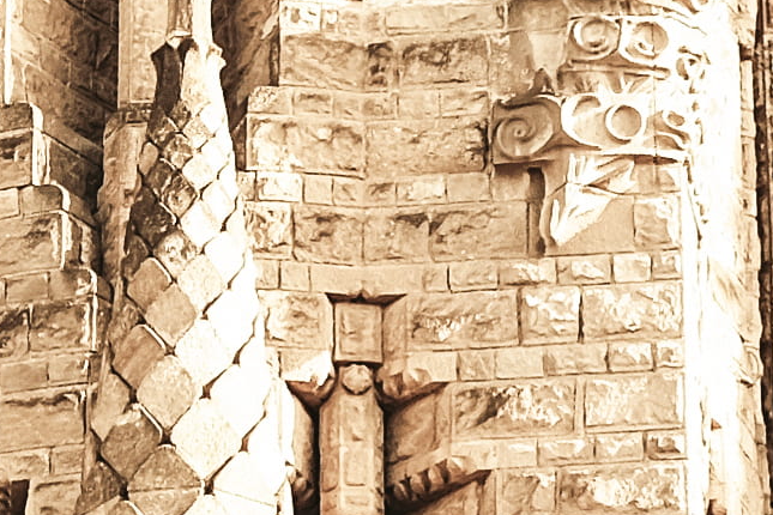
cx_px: 87
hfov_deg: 6.6
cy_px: 146
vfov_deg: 4.4
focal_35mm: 311
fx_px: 6677
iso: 100
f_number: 3.2
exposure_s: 1/250
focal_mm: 27
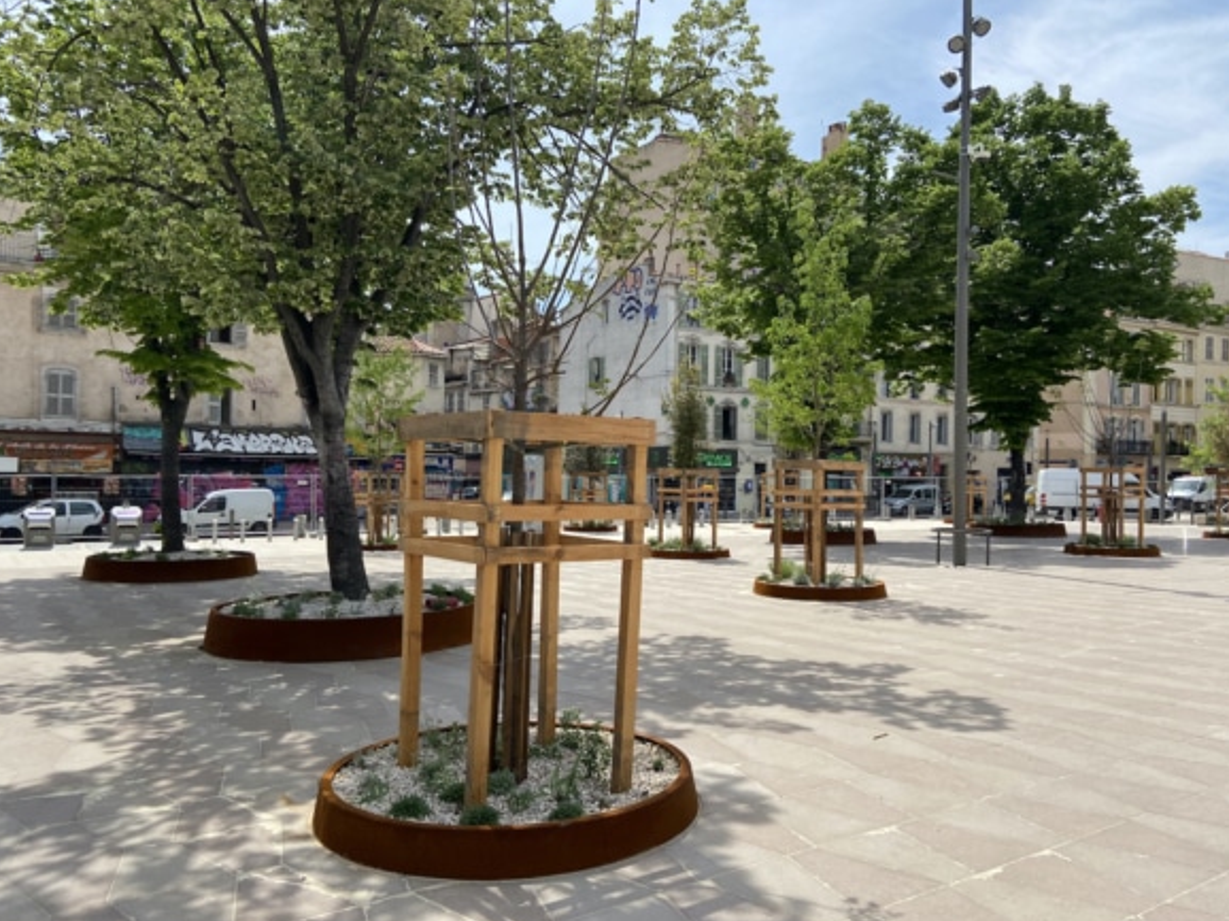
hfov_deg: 65.3
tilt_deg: -2.1
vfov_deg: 51.3
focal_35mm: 27
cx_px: 604
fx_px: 958
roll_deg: +1.4
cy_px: 474
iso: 32
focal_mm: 4.25
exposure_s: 1/2625
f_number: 1.8
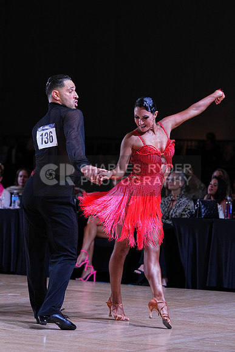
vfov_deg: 15.2
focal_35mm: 135
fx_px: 1321
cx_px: 118
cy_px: 176
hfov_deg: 10.2
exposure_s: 1/500
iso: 1600
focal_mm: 135
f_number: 4
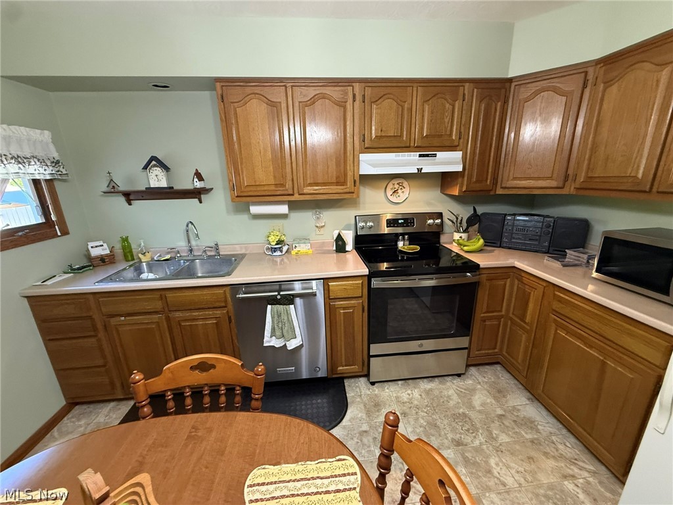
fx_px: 272
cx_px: 336
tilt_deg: -11.3
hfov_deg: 102.1
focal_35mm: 14
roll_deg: +1.6
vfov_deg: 85.7
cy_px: 252
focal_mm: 2.22
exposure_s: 1/60
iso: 320
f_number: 2.2
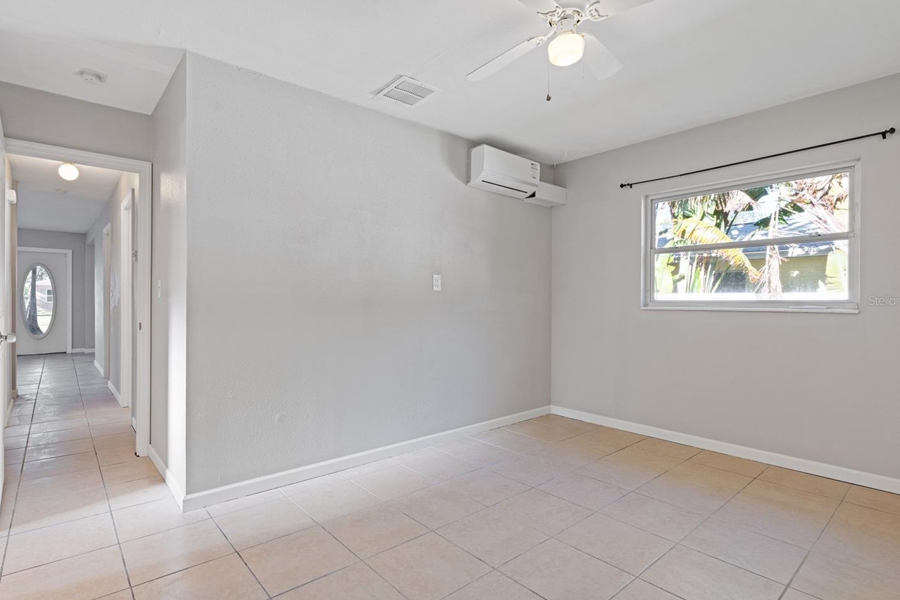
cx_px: 418
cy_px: 300
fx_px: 464
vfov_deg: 65.8
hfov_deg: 88.1
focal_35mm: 19
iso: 250
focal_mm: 16.5
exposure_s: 1/6
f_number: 7.1
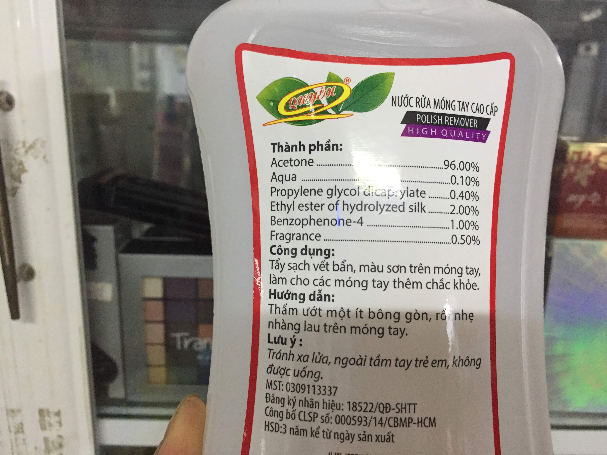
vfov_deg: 48.2
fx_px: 509
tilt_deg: -12.5
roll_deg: -2.8
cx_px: 304
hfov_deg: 61.7
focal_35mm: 29
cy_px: 228
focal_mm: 4.15
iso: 320
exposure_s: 1/33
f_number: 2.2
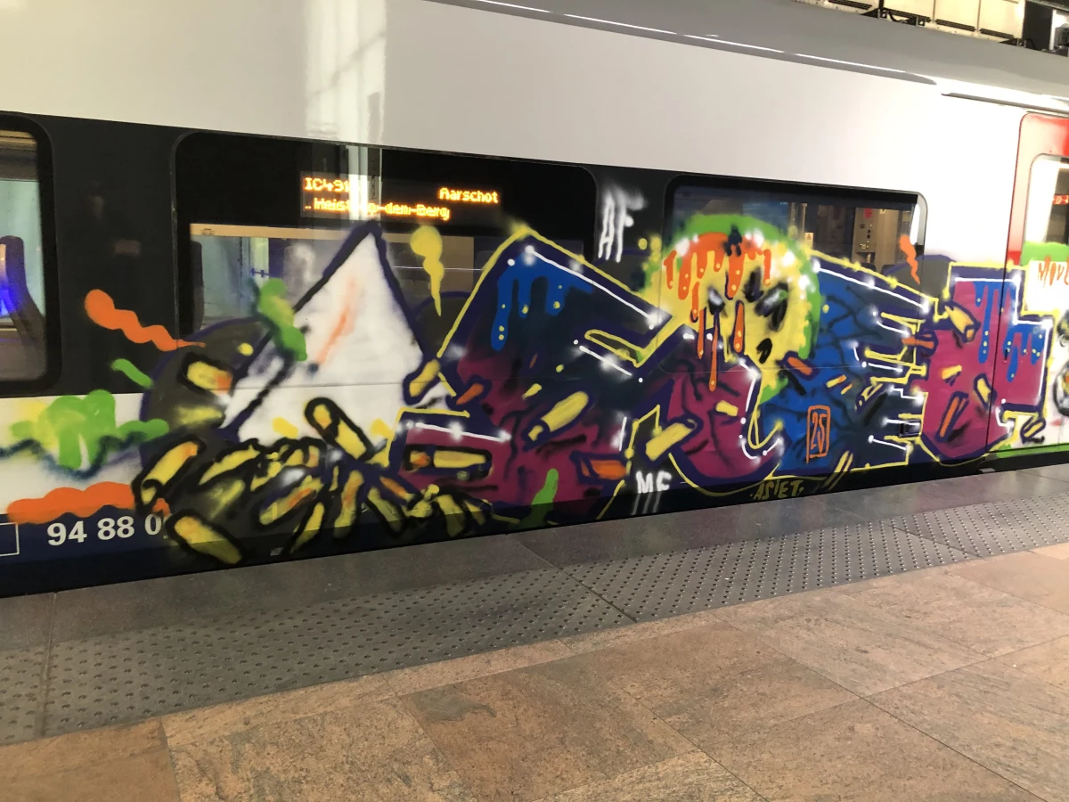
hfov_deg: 63.4
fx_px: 865
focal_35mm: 28
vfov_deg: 49.7
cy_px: 401
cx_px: 534
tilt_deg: -8.0
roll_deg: -0.8
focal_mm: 4
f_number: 1.8
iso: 100
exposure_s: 1/17
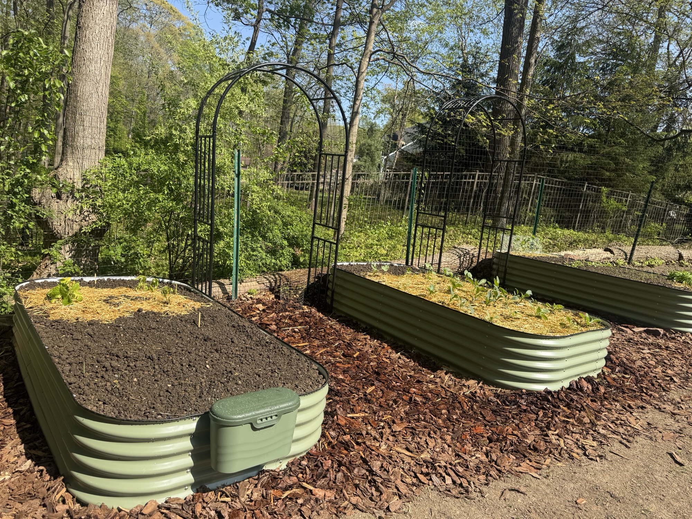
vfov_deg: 56.8
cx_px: 346
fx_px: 480
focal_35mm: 24
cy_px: 260
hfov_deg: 71.6
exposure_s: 1/2331
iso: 80
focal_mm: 6.76
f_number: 1.78
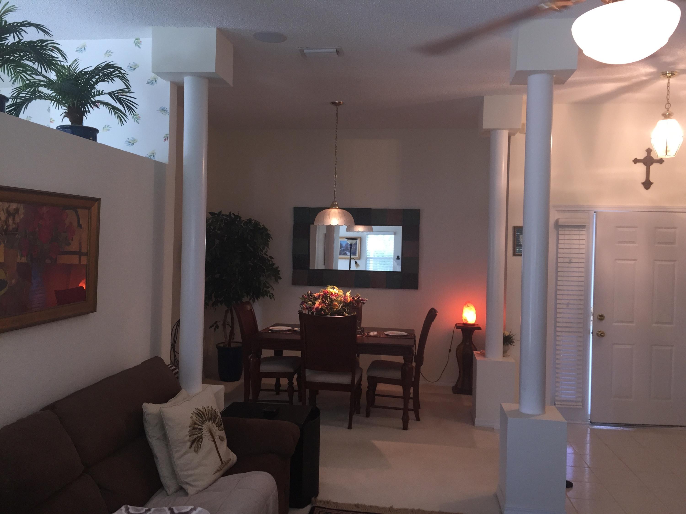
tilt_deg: -2.1
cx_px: 343
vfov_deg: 48.2
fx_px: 575
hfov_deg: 61.7
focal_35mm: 29
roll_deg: -2.3
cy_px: 257
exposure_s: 1/30
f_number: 2.2
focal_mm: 4.15
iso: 80
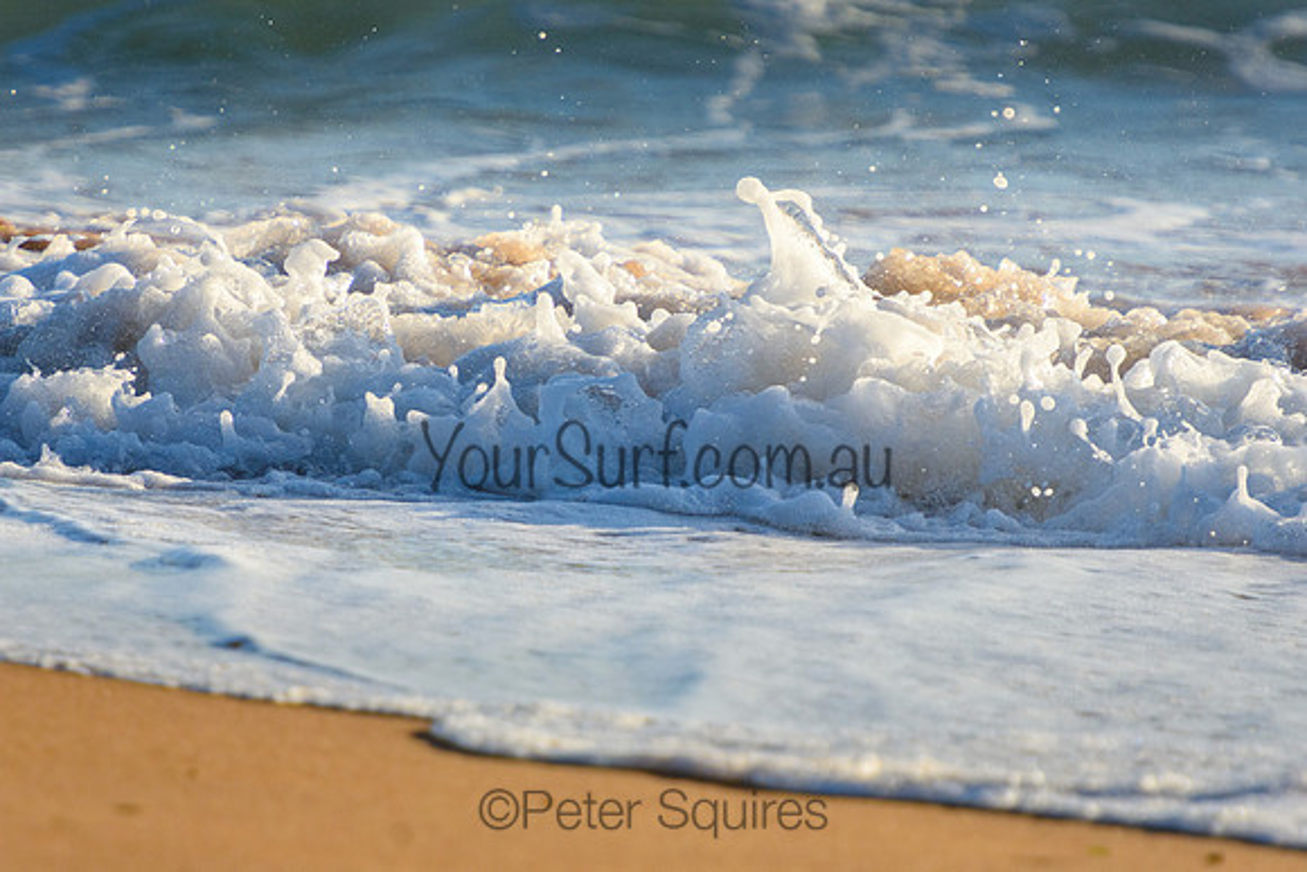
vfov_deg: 2.9
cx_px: 654
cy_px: 436
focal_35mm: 480
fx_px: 17430
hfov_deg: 4.3
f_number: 5.6
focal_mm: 320
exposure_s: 1/2500
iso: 450
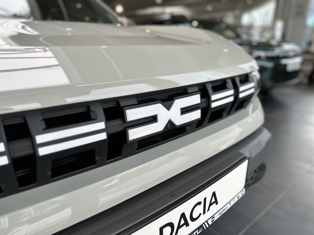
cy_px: 118
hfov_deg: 71.6
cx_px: 157
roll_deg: +2.3
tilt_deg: -18.1
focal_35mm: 24
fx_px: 218
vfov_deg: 56.8
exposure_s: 1/233
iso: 64
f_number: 1.78
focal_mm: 6.86
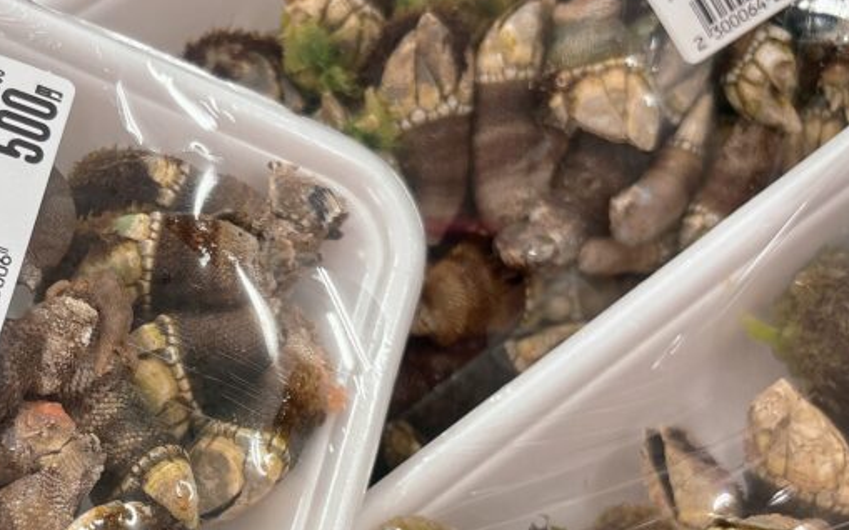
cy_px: 413
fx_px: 1203
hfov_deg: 38.0
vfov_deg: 24.5
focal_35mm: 52
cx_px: 222
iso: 80
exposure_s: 1/60
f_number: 1.6
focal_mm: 5.96
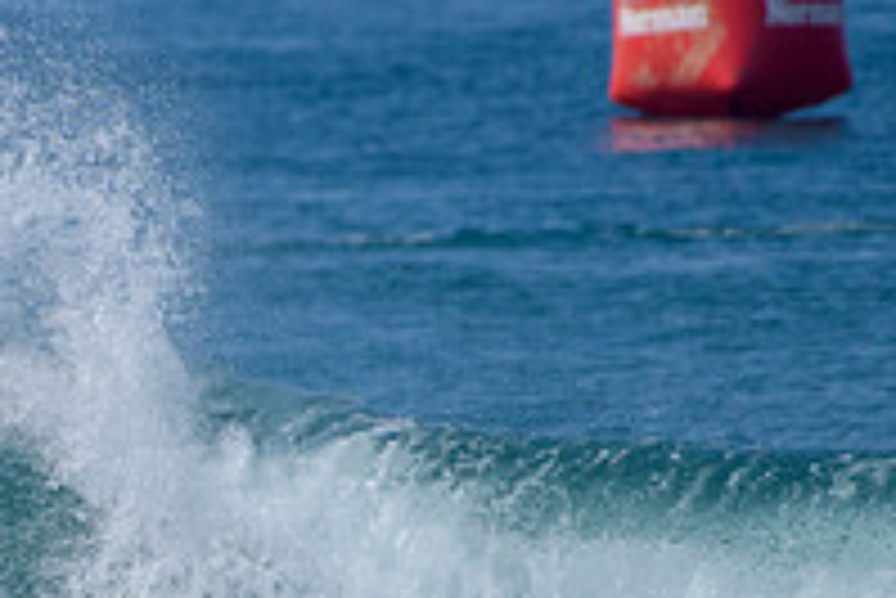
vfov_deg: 0.9
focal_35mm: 1456
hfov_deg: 1.4
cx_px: -171
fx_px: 36263
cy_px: 704
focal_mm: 500
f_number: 5.6
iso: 160
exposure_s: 1/2000
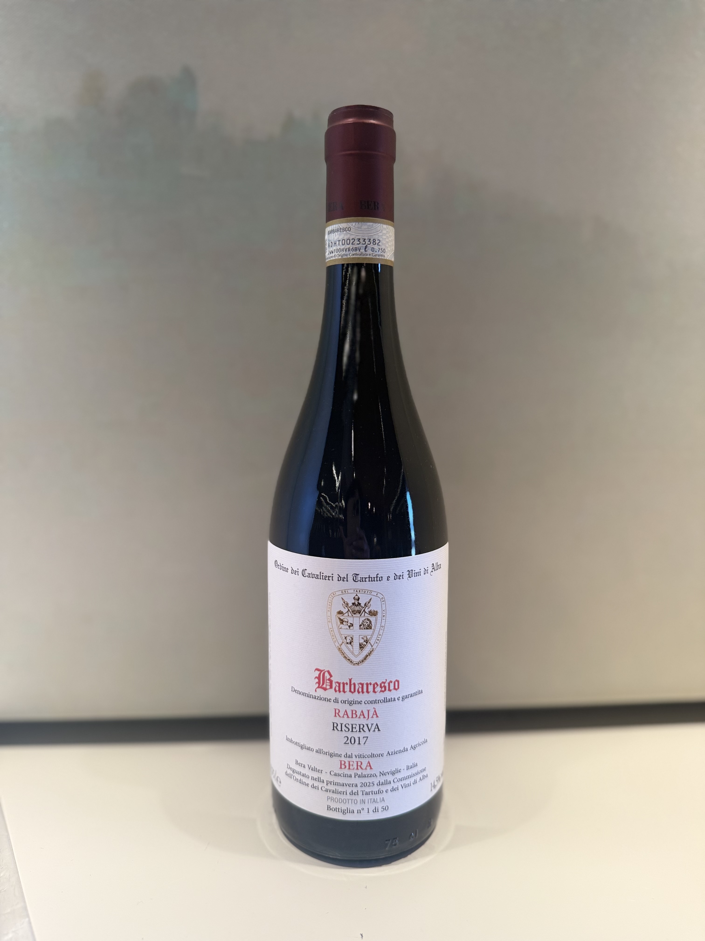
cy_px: 470
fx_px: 652
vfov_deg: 71.6
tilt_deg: -9.3
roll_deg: -0.5
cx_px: 352
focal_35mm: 24
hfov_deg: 56.8
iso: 125
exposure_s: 1/100
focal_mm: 6.76
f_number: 1.78
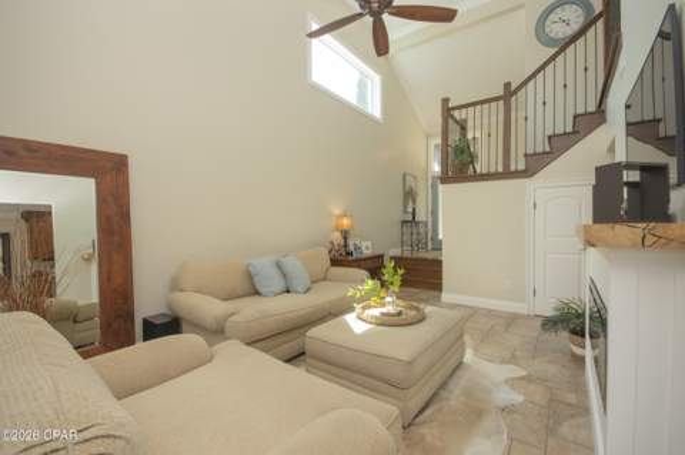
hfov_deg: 100.4
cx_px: 342
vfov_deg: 77.2
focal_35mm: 15
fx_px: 285
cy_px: 228
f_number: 7.1
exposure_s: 1/60
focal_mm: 10
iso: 400
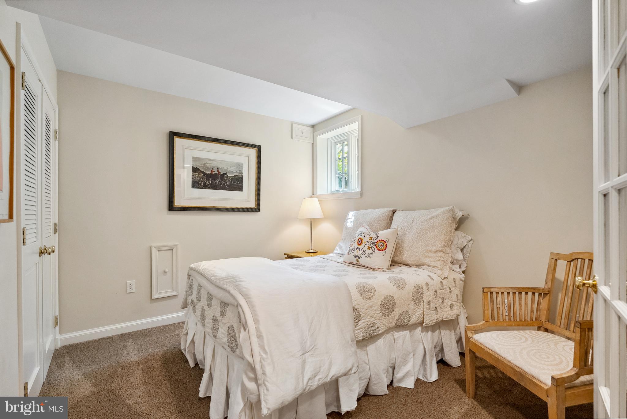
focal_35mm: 16
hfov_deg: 95.0
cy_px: 210
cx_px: 314
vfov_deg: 72.1
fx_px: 287
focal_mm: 16.5
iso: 1600
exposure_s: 1/100
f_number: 4.5
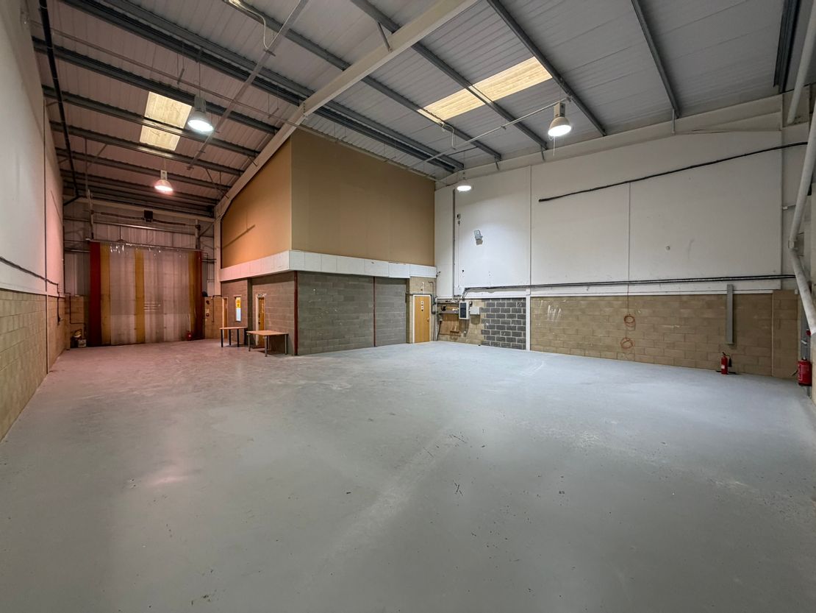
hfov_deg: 102.1
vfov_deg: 85.7
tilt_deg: +0.5
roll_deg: +1.6
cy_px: 306
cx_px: 408
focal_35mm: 14
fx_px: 330
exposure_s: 1/50
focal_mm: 2.22
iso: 250
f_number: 2.2
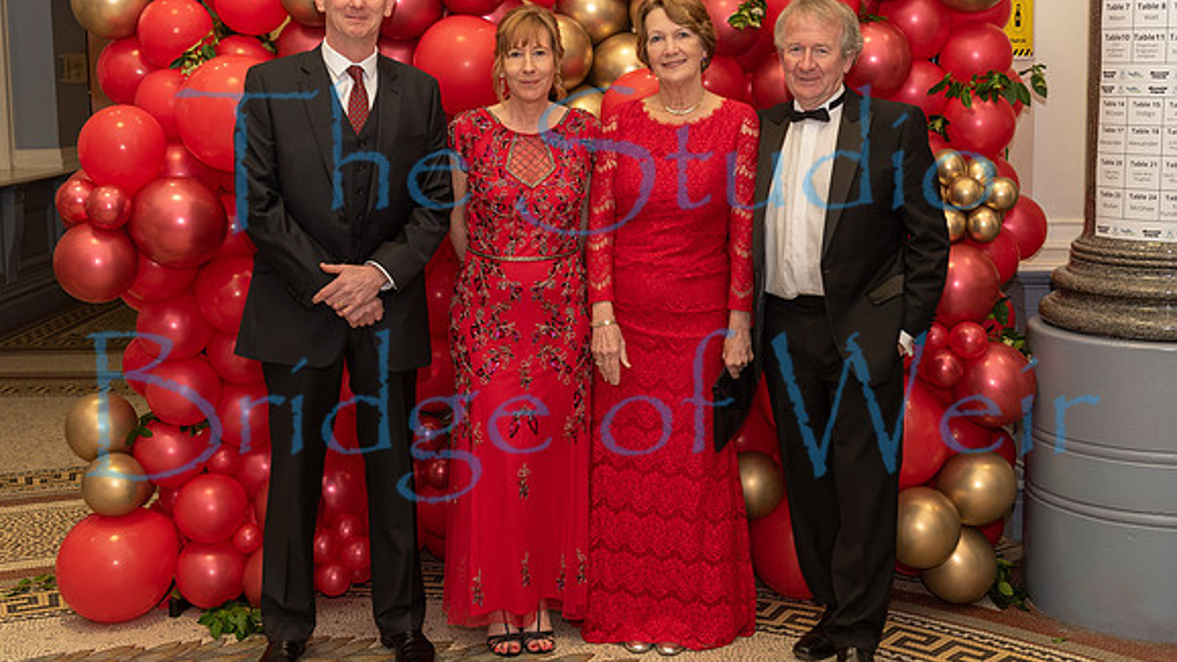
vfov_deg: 24.4
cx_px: 625
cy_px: 262
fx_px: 1529
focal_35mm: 49
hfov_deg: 42.1
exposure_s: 1/60
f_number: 4.5
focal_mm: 35
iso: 400
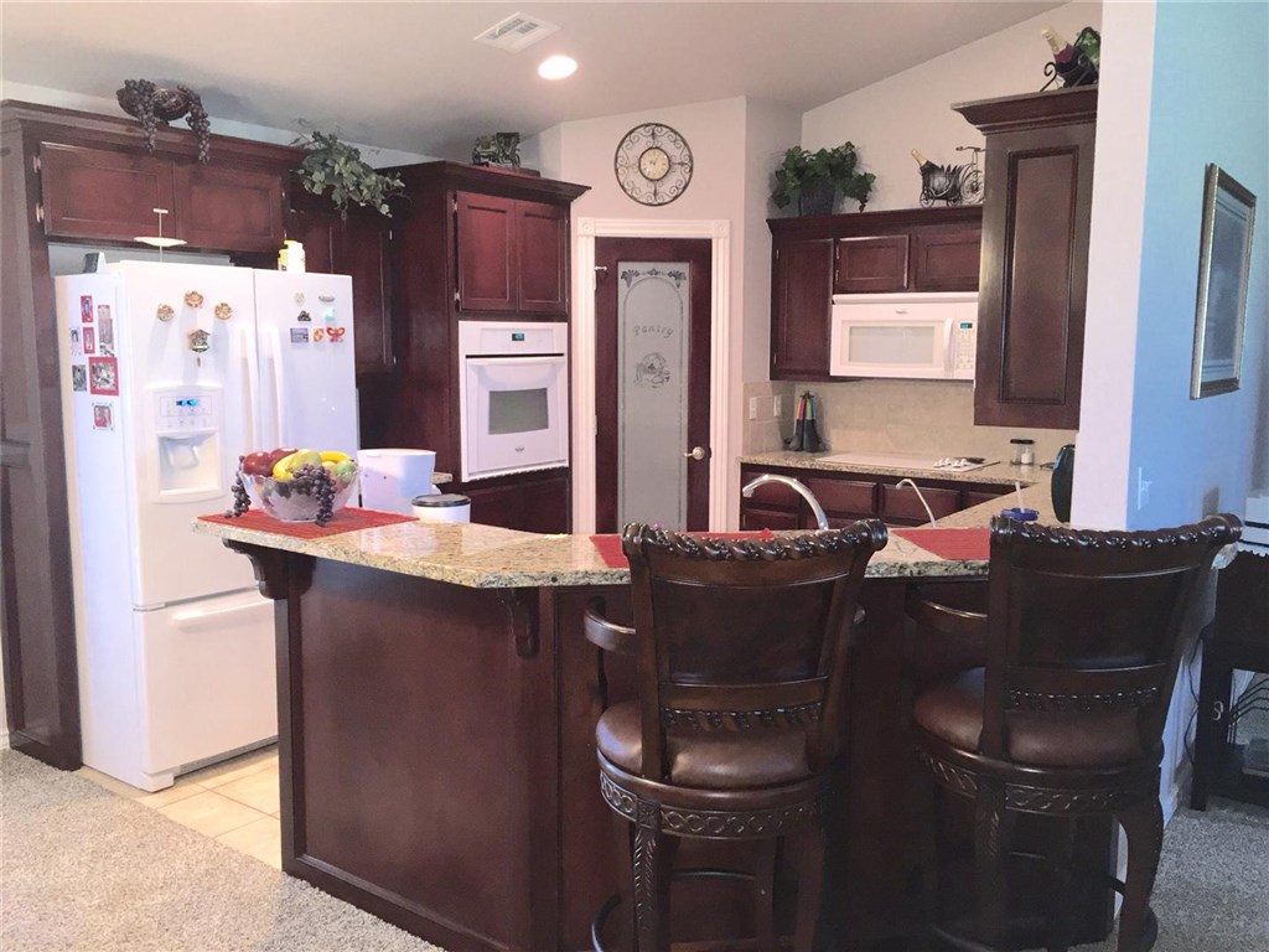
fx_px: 1063
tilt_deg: -8.0
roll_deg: -1.5
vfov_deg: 48.2
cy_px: 476
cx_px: 634
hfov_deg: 61.7
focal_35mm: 29
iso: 100
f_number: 2.2
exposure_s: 1/20
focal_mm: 4.15
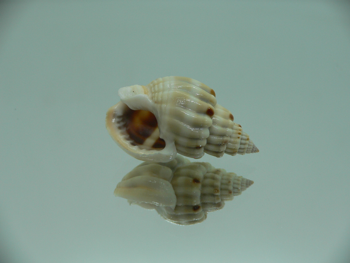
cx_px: 175
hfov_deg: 52.6
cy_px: 132
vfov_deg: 40.7
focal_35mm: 35
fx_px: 354
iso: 80
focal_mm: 4.6
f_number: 2.8
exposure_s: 1/60
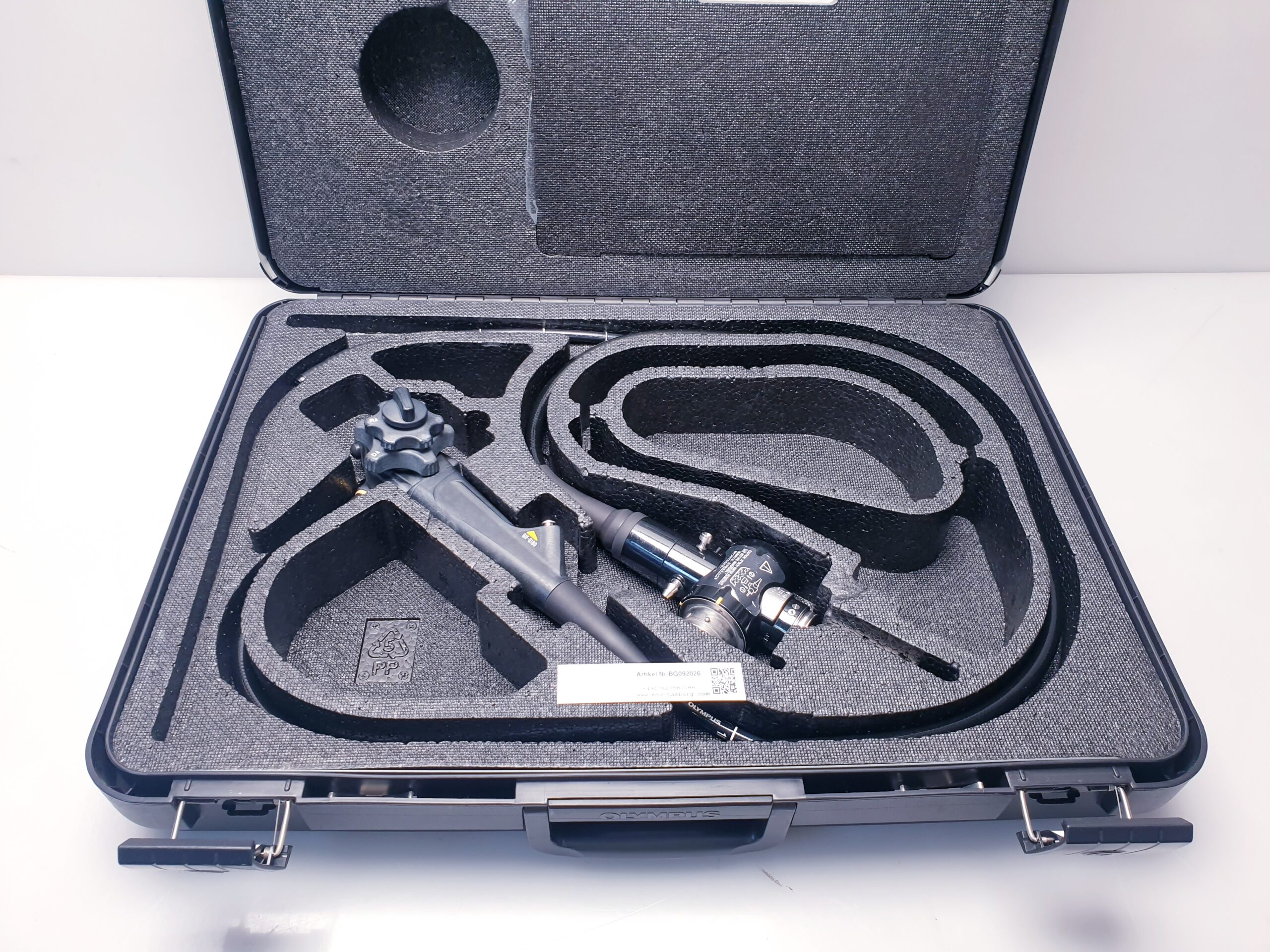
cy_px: 476
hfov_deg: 67.3
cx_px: 635
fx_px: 954
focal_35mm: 26
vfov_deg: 53.1
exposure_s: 1/50
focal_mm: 4.3
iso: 50
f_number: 2.4
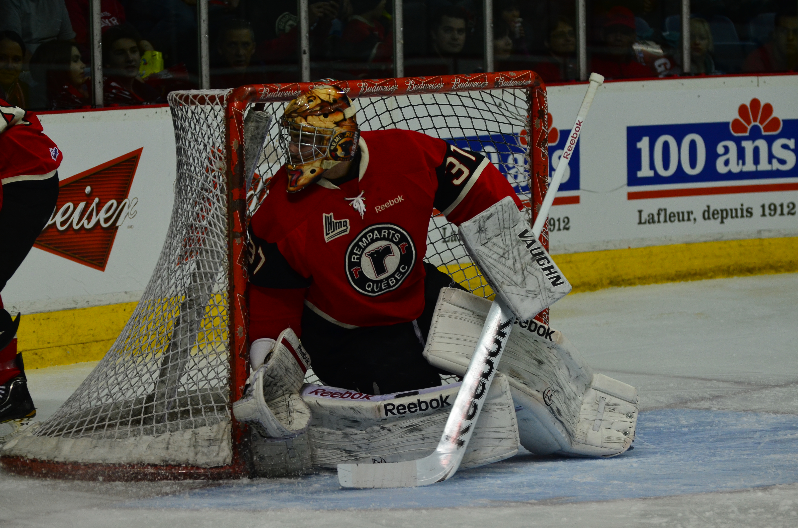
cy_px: 264
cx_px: 399
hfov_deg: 9.8
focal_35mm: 210
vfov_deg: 6.5
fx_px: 4645
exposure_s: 1/500
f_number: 4.8
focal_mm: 140
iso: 800
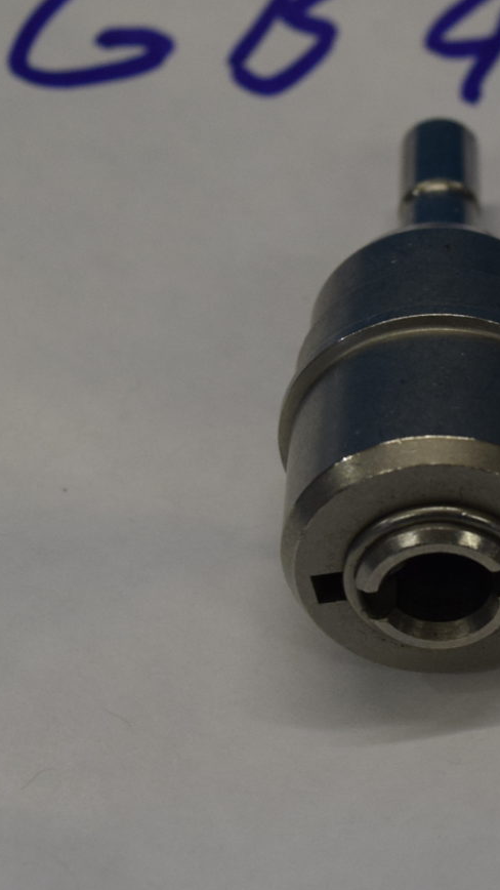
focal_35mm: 102
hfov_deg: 11.7
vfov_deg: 20.9
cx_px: 529
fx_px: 2405
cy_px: 374
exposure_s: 1/125
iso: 640
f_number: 5.6
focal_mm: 22
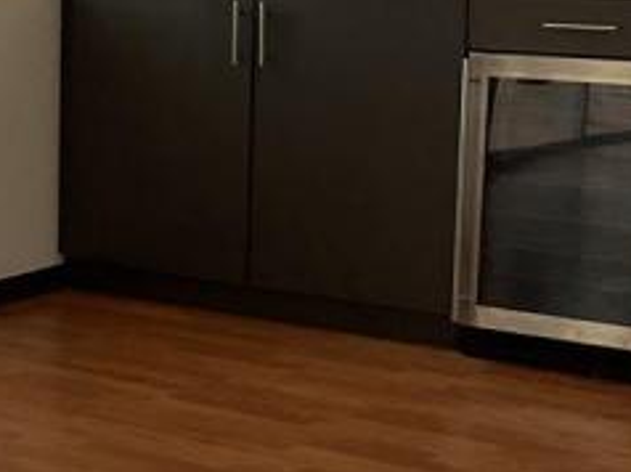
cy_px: 209
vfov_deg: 12.6
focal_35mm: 117
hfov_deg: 15.0
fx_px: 2131
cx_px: -437
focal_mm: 3
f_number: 1.8
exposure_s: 1/120
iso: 20
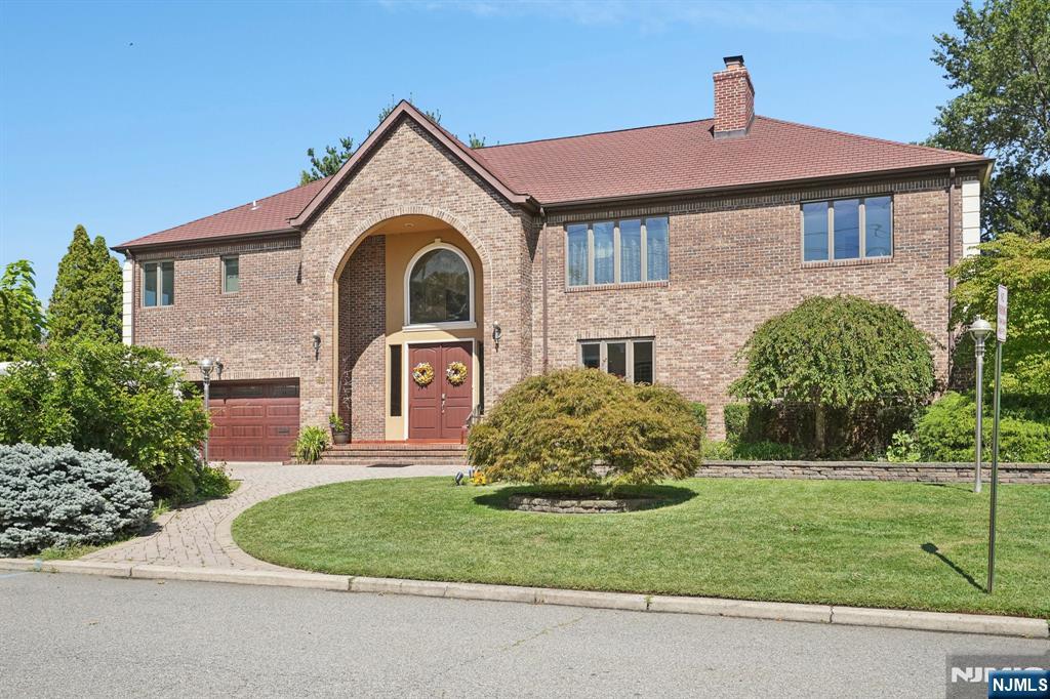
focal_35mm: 31
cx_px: 525
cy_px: 350
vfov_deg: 42.3
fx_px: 904
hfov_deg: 60.3
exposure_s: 1/2000
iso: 800
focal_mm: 31
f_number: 5.6
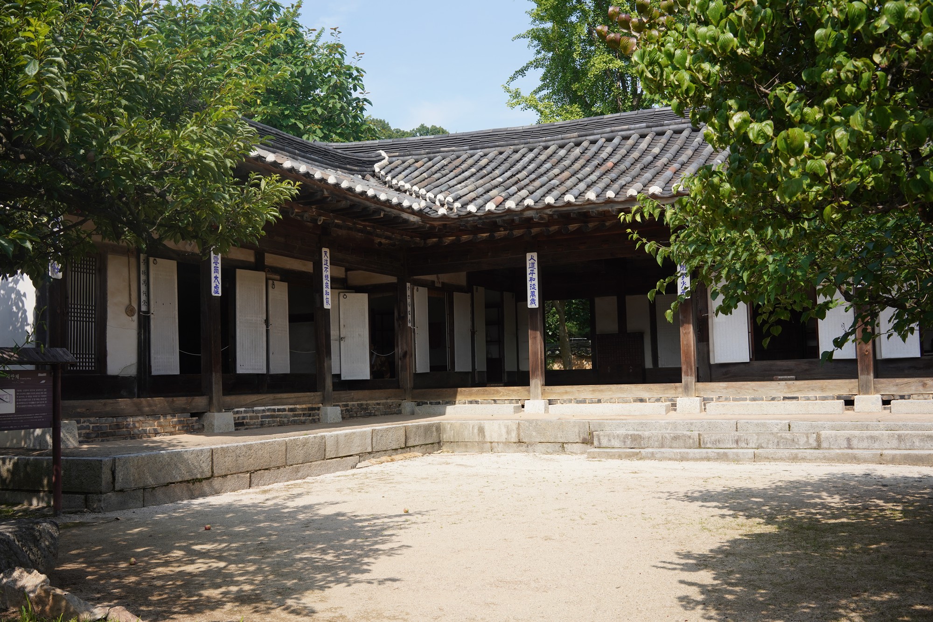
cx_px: 466
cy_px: 311
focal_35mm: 35
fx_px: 907
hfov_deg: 54.4
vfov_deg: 37.9
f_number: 11
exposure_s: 1/200
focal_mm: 35
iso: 250
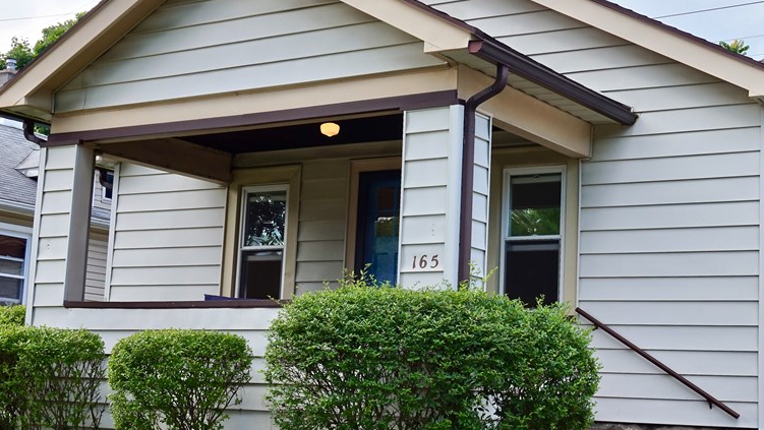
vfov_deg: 20.4
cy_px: 233
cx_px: 483
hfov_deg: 35.2
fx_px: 1196
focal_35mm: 59
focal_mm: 26
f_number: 9
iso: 100
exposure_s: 1/80
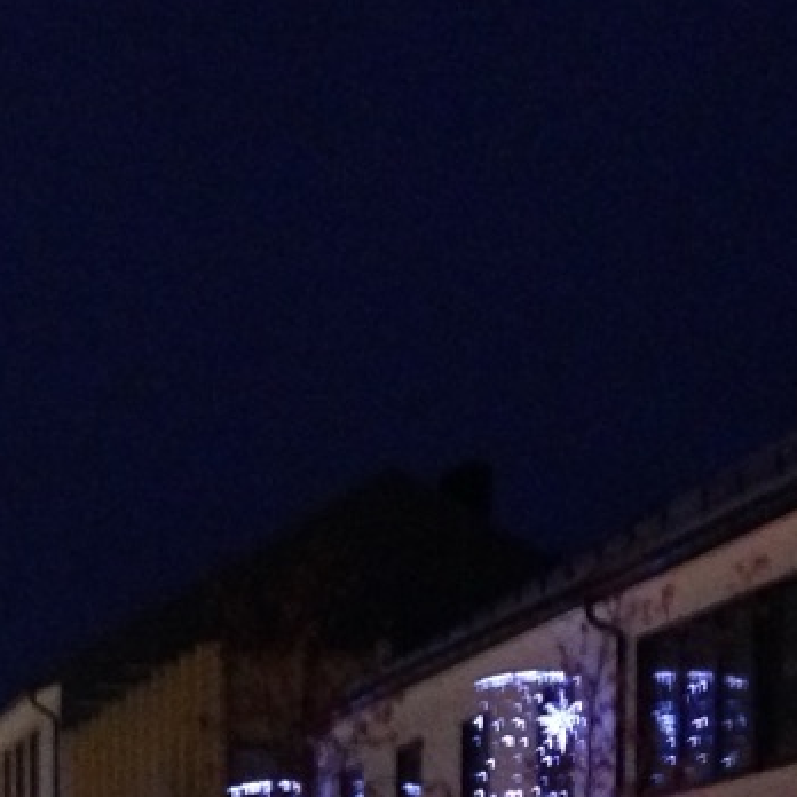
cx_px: -222
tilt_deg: -1.2
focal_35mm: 134
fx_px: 3491
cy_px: 1097
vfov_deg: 12.5
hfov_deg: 12.6
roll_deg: +0.0
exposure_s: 1/15
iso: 400
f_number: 2.4
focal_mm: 4.12
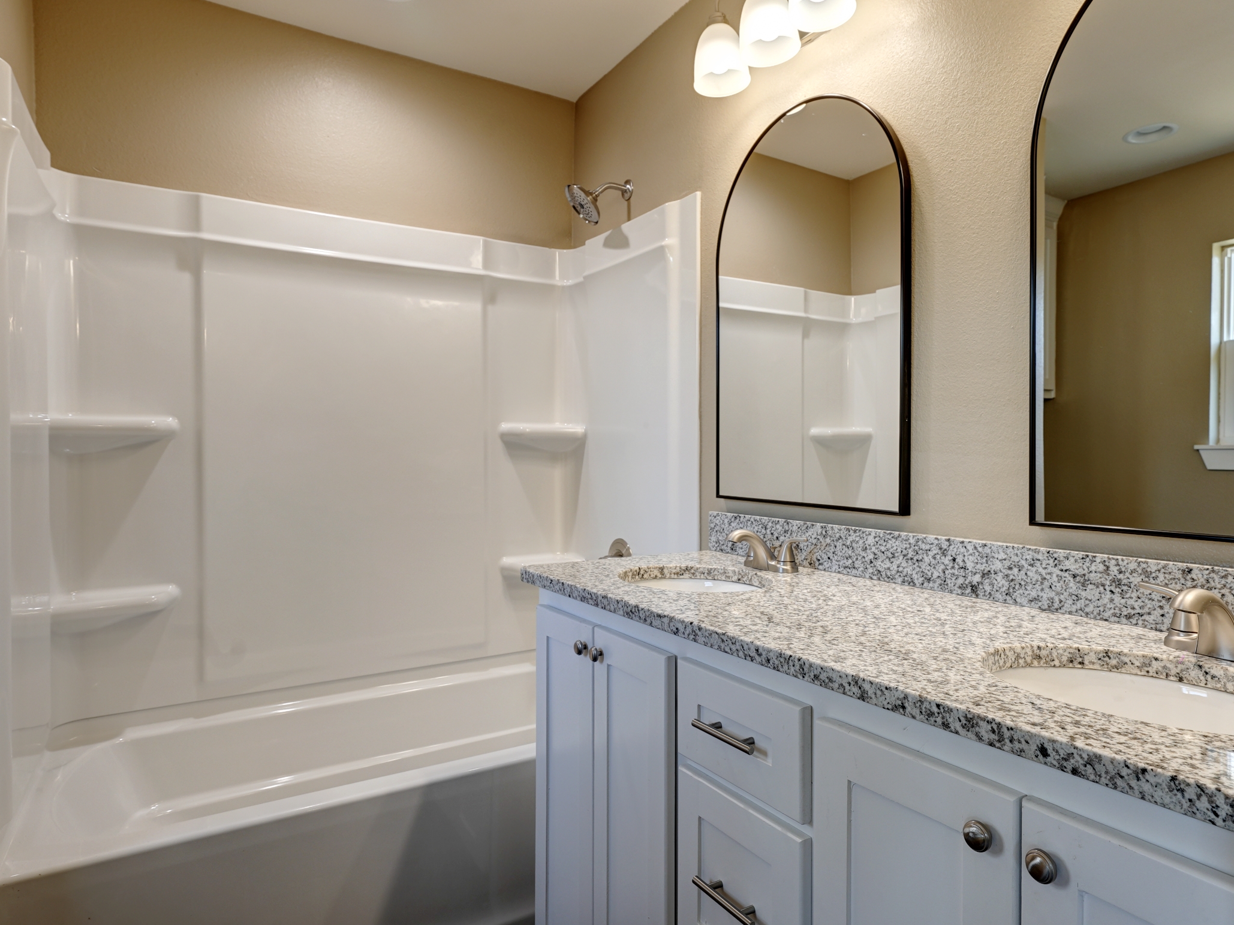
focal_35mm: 22
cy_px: 459
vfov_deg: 61.1
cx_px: 682
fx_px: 784
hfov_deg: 76.2
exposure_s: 1/25
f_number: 8
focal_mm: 20
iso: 320
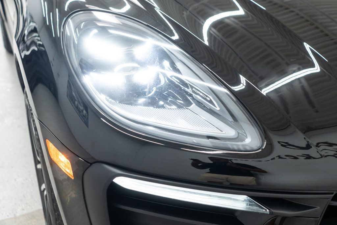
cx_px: 168
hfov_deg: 46.4
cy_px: 112
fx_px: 393
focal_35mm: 42
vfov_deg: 31.9
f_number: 3.2
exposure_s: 1/50
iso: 500
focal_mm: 28
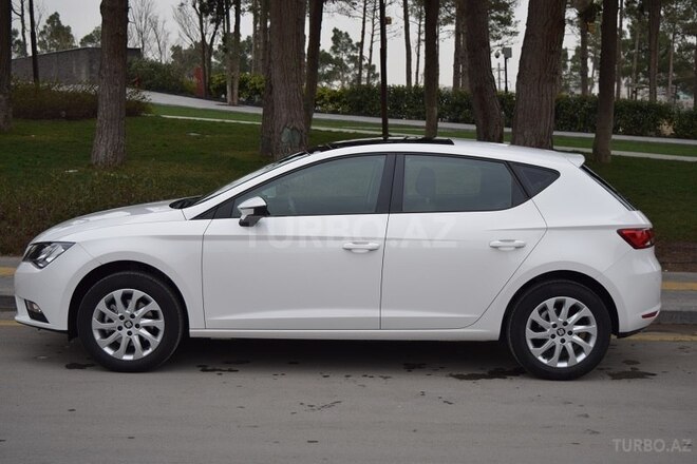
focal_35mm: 54
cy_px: 232
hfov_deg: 36.9
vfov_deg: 25.1
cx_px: 348
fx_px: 1045
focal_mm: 36
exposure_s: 1/400
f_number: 4.8
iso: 200
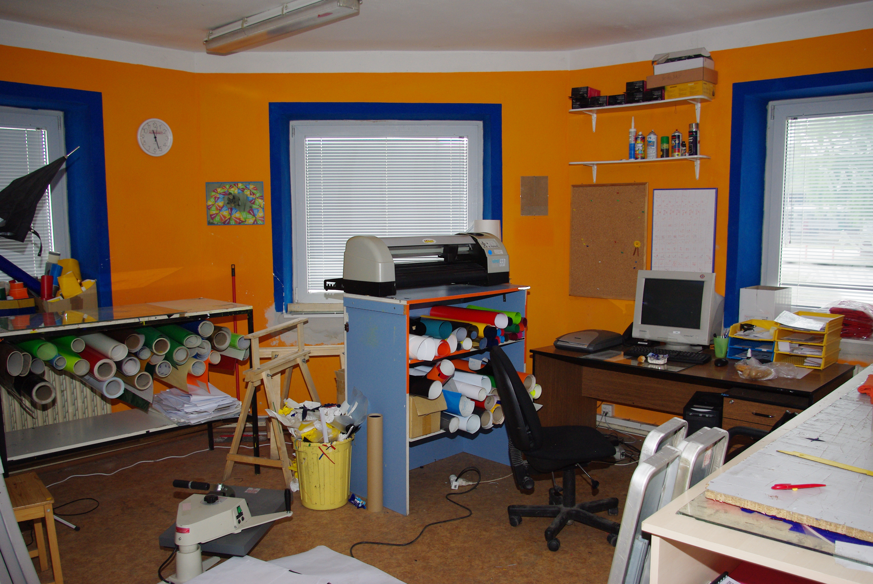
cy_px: 292
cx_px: 436
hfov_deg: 61.9
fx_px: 728
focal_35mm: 30
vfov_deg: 43.7
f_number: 4.5
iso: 400
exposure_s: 1/30
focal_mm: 20
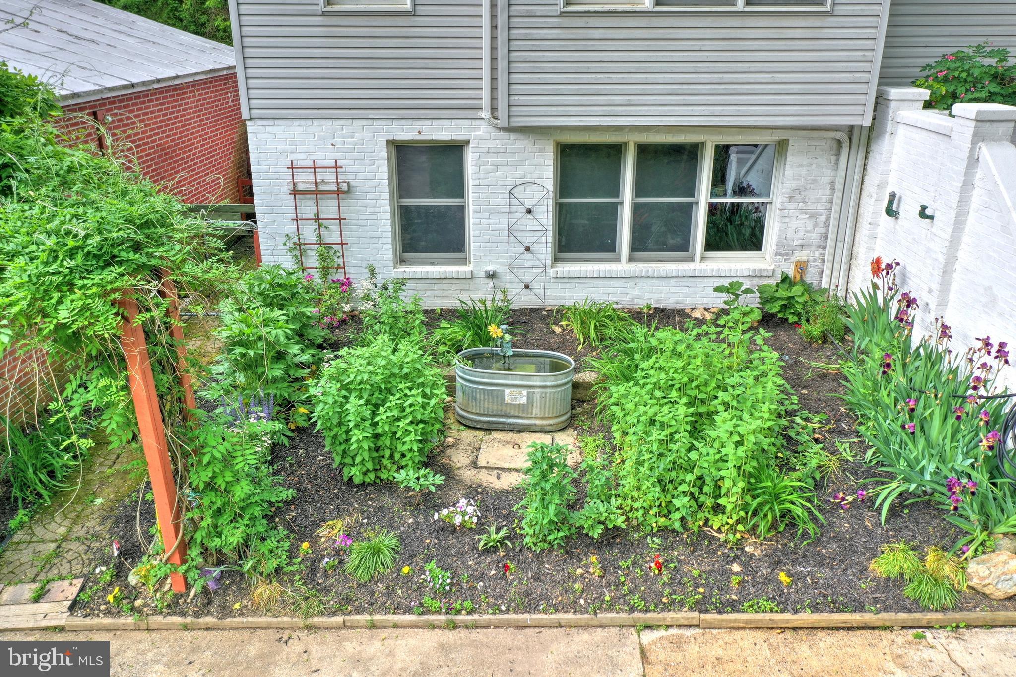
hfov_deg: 65.5
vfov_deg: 46.4
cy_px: 338
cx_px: 508
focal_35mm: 28
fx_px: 790
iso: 100
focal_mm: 10.3
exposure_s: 1/120
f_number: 4.5
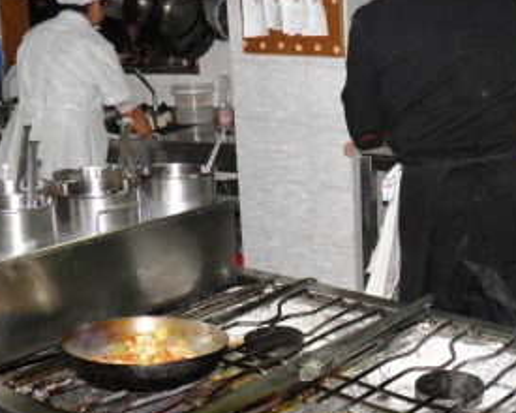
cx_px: 332
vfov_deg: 24.5
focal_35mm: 62
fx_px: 947
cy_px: 261
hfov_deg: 30.3
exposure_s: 1/60
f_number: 3.2
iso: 100
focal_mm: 7.1
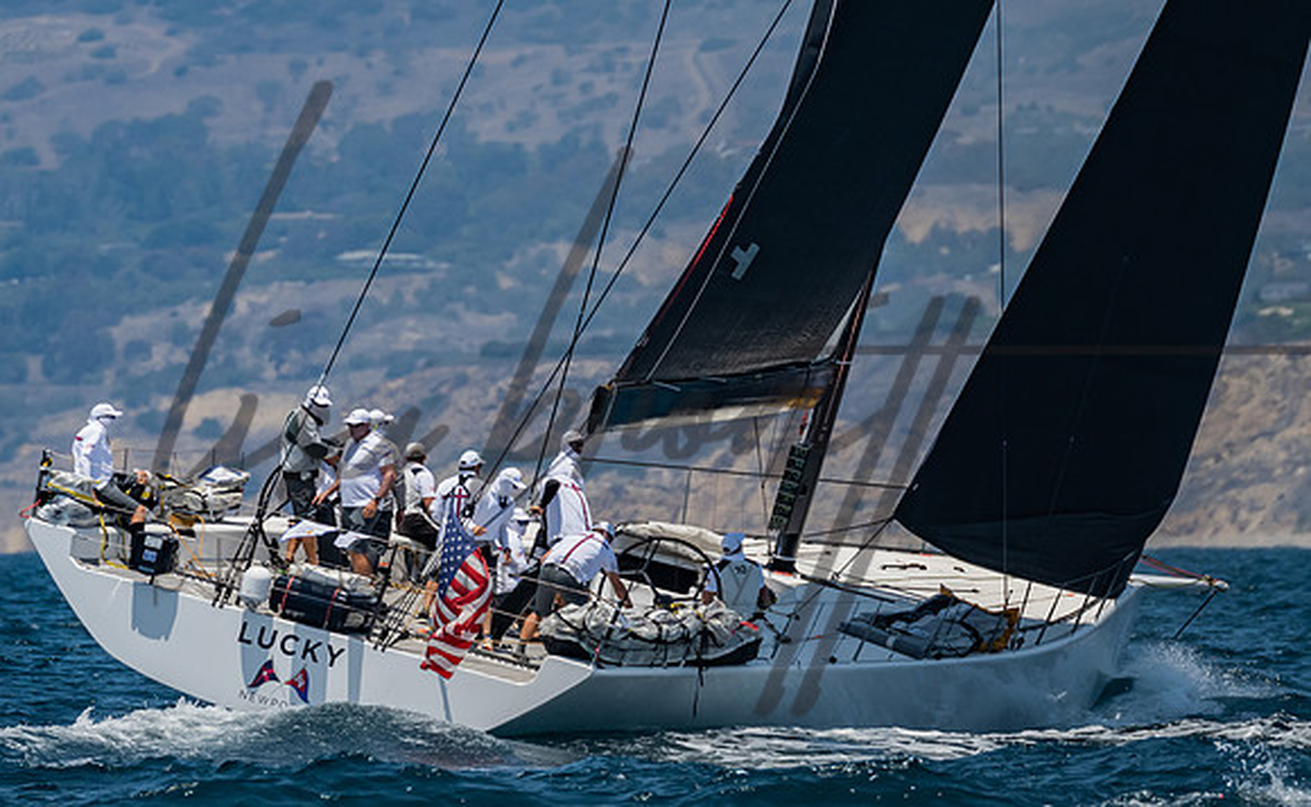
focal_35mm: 805
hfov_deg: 2.6
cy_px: 154
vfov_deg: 1.6
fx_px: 28643
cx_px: 453
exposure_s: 1/1600
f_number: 5.6
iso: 320
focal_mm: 400
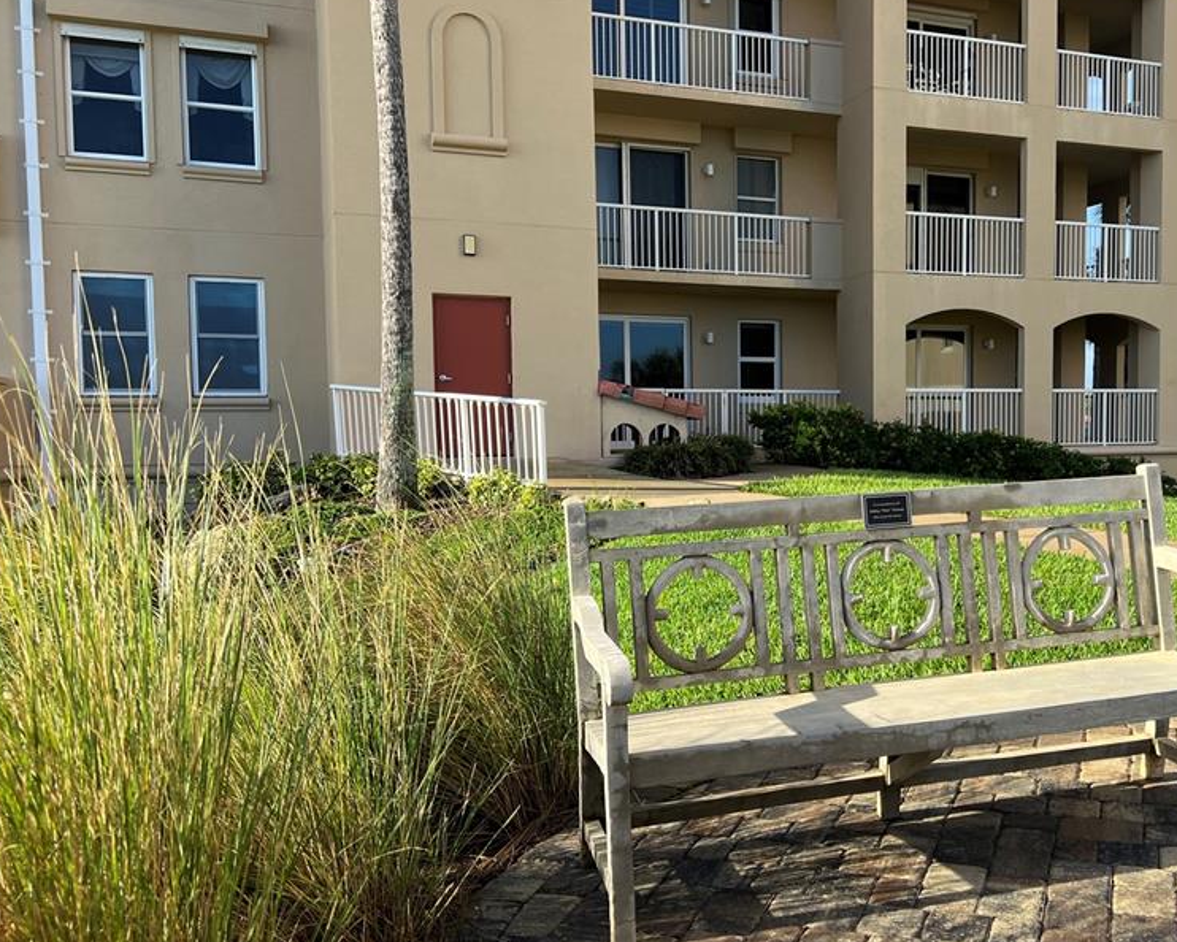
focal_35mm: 35
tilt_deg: -3.6
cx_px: 788
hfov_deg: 50.6
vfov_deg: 42.2
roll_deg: +0.7
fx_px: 1220
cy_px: 485
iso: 50
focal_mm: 5.7
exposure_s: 1/1645
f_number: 1.5
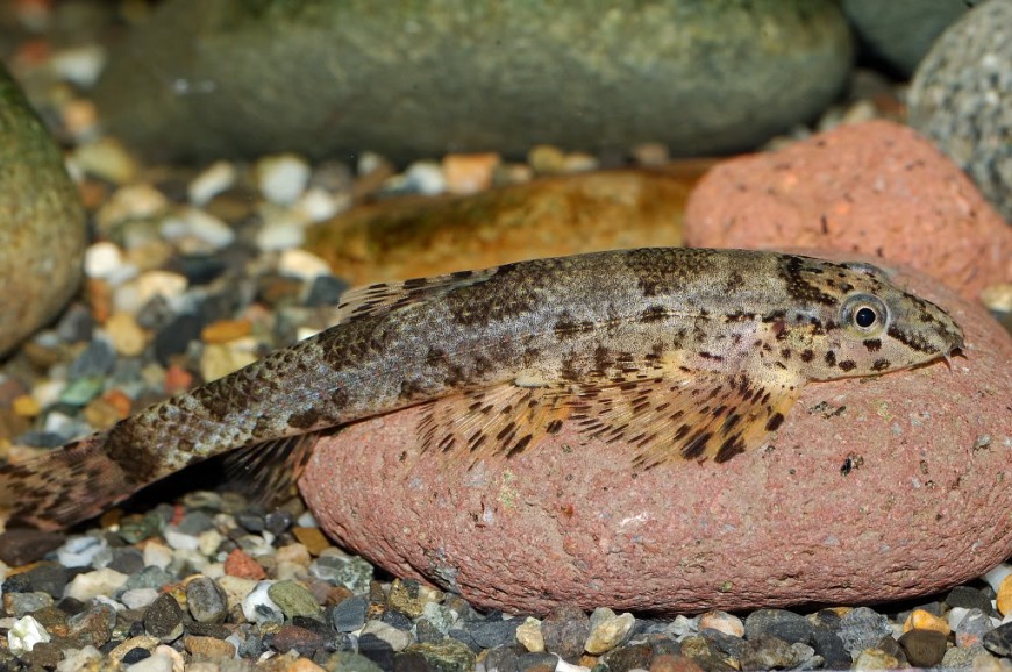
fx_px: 2527
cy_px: 336
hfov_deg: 22.6
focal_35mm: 90
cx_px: 506
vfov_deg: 15.2
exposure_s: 1/200
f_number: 18
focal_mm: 60
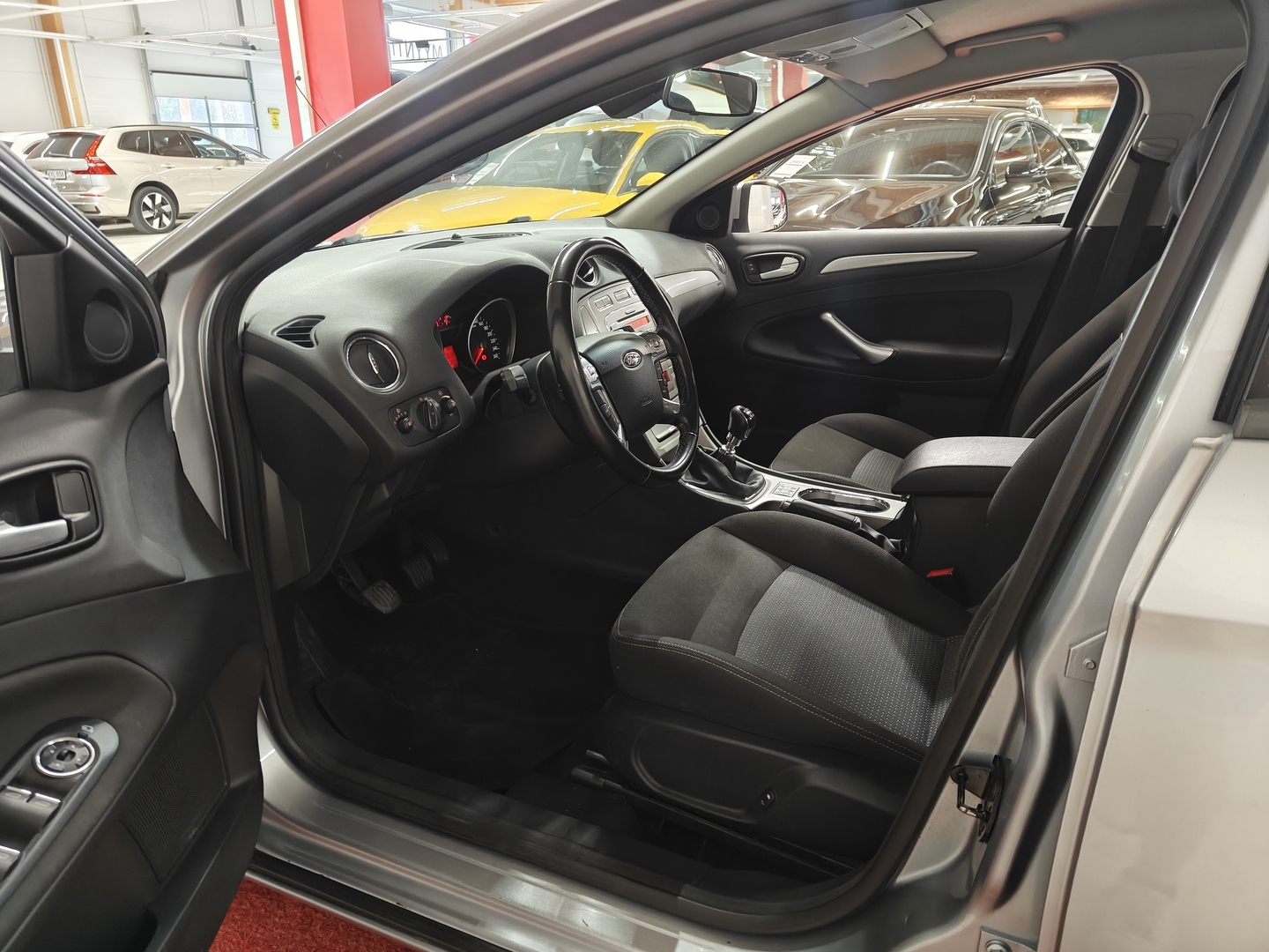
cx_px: 634
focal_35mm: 24
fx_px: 880
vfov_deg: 56.8
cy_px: 476
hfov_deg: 71.6
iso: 125
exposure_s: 1/50
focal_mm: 5.59
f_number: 1.8
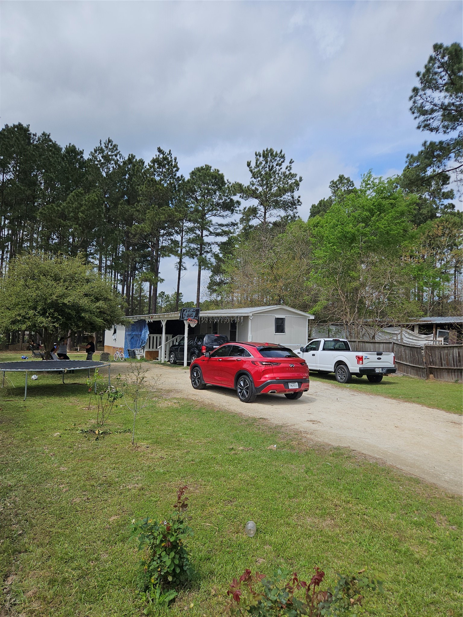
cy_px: 308
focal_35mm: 23
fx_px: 410
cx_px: 232
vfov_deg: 73.9
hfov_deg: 58.9
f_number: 1.8
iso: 25
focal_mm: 5.4
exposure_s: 1/3300
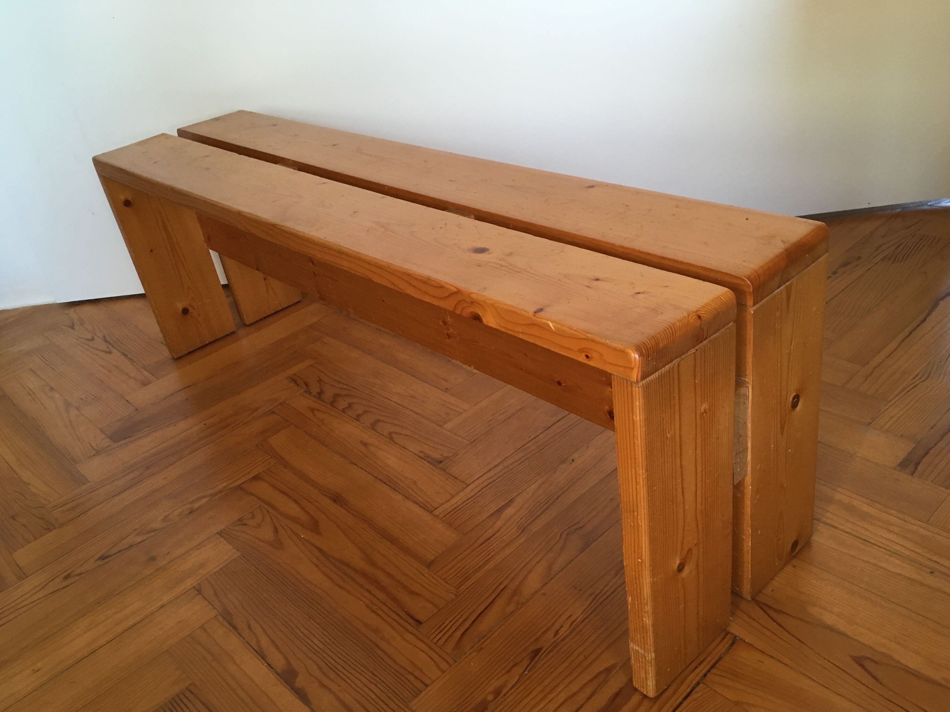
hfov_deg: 60.0
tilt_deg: -31.1
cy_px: 368
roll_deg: +10.4
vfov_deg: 46.8
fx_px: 823
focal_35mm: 30
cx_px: 488
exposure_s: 1/33
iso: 125
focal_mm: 4.15
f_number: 2.2
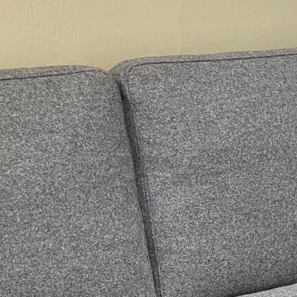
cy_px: 348
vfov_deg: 15.6
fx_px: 1048
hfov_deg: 15.9
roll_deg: +0.8
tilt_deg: -20.7
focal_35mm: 108
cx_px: 273
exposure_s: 1/50
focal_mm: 4.2
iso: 80
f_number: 1.6
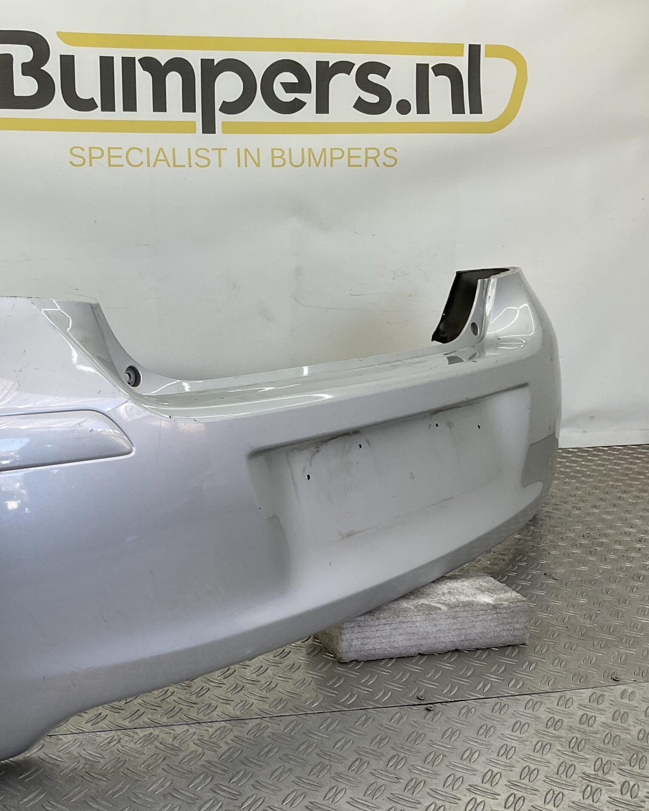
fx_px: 912
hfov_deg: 38.2
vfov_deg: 47.9
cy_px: 408
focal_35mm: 38
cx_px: 163
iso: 16
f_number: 1.8
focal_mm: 3
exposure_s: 1/166
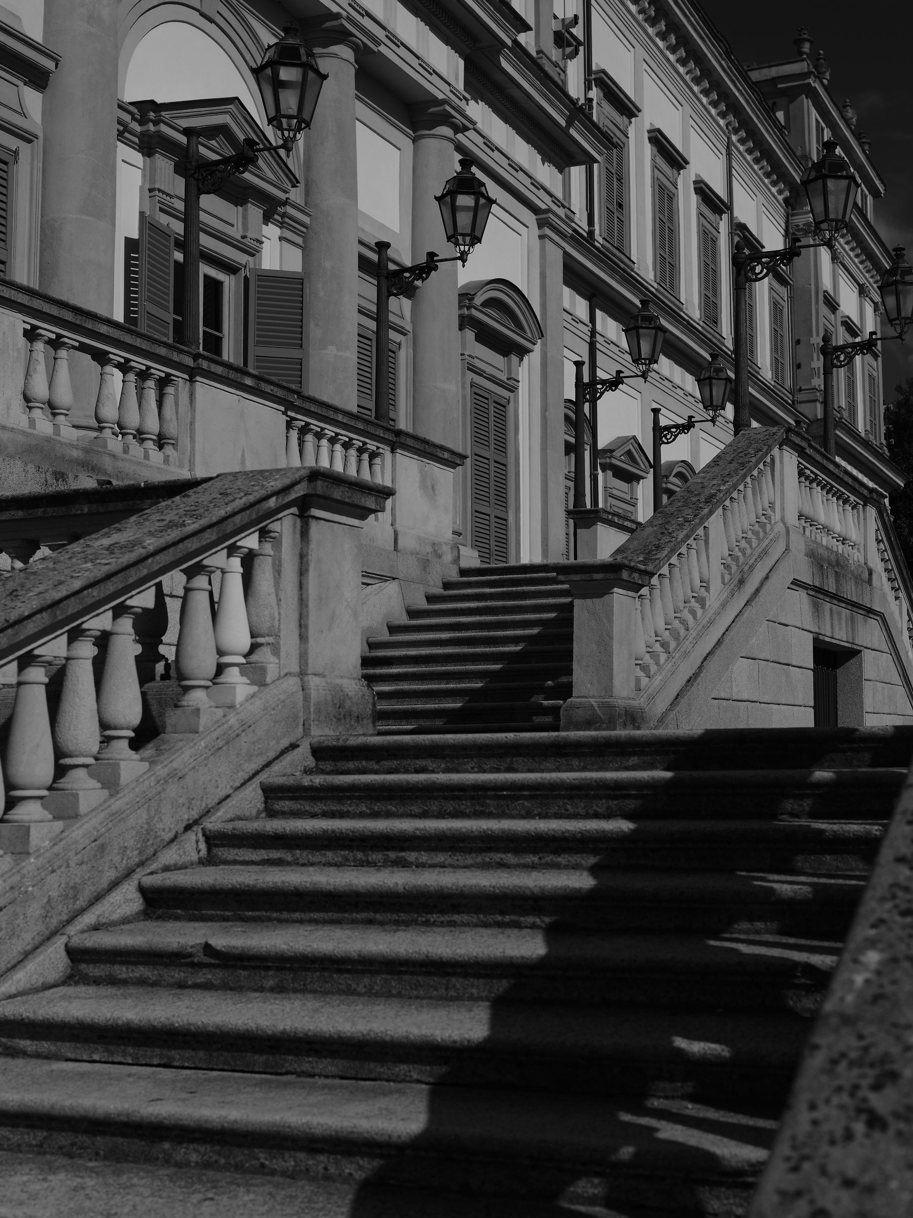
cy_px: 609
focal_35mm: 44
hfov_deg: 32.9
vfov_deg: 43.0
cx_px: 456
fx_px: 1548
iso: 80
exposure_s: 1/1600
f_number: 5.6
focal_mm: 55
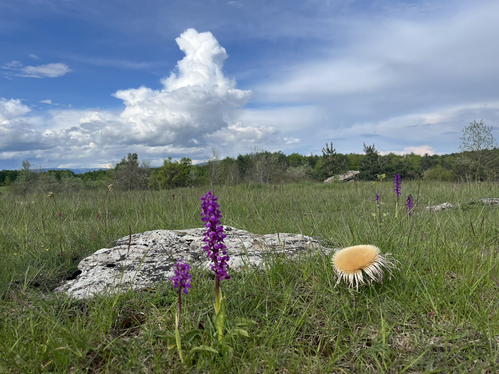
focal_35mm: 26
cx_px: 250
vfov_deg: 53.1
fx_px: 375
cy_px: 187
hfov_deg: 67.3
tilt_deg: -2.8
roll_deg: +2.6
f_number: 1.6
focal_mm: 5.1
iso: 50
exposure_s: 1/3745
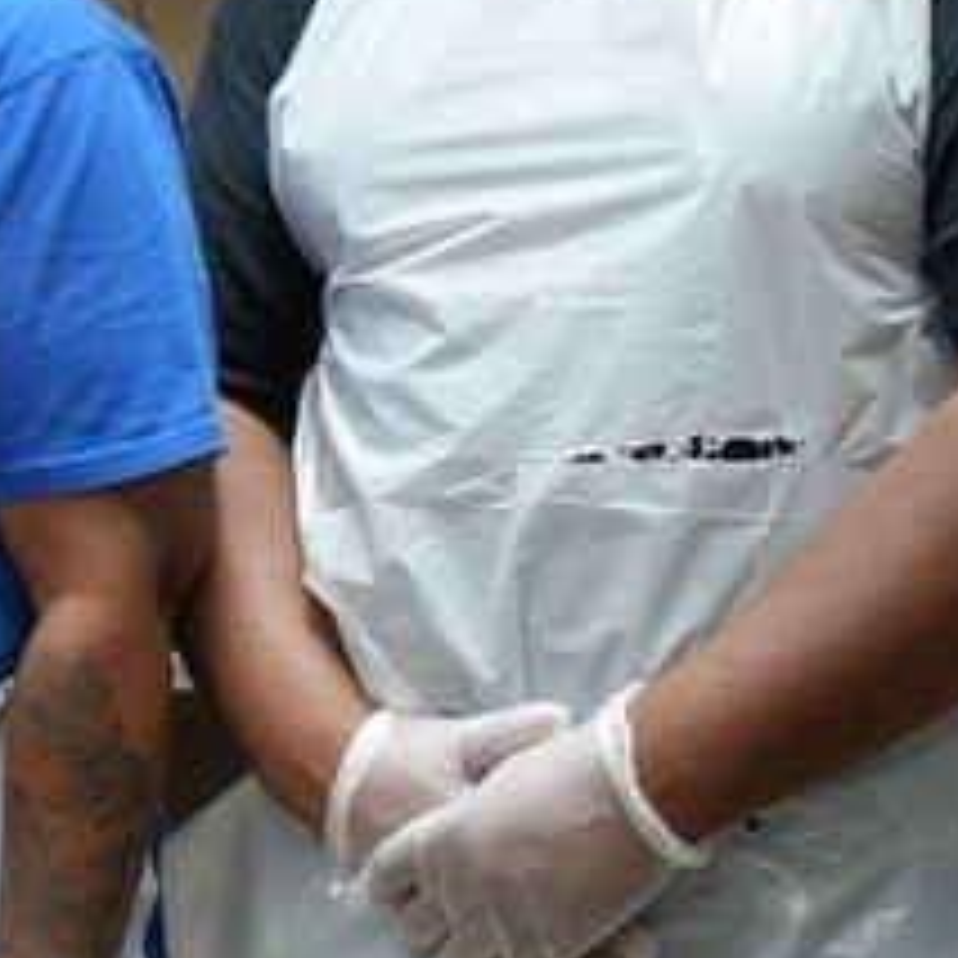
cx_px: -886
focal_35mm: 176
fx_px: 5511
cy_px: 459
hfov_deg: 9.4
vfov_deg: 9.9
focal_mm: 43
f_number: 4
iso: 2000
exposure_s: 1/160
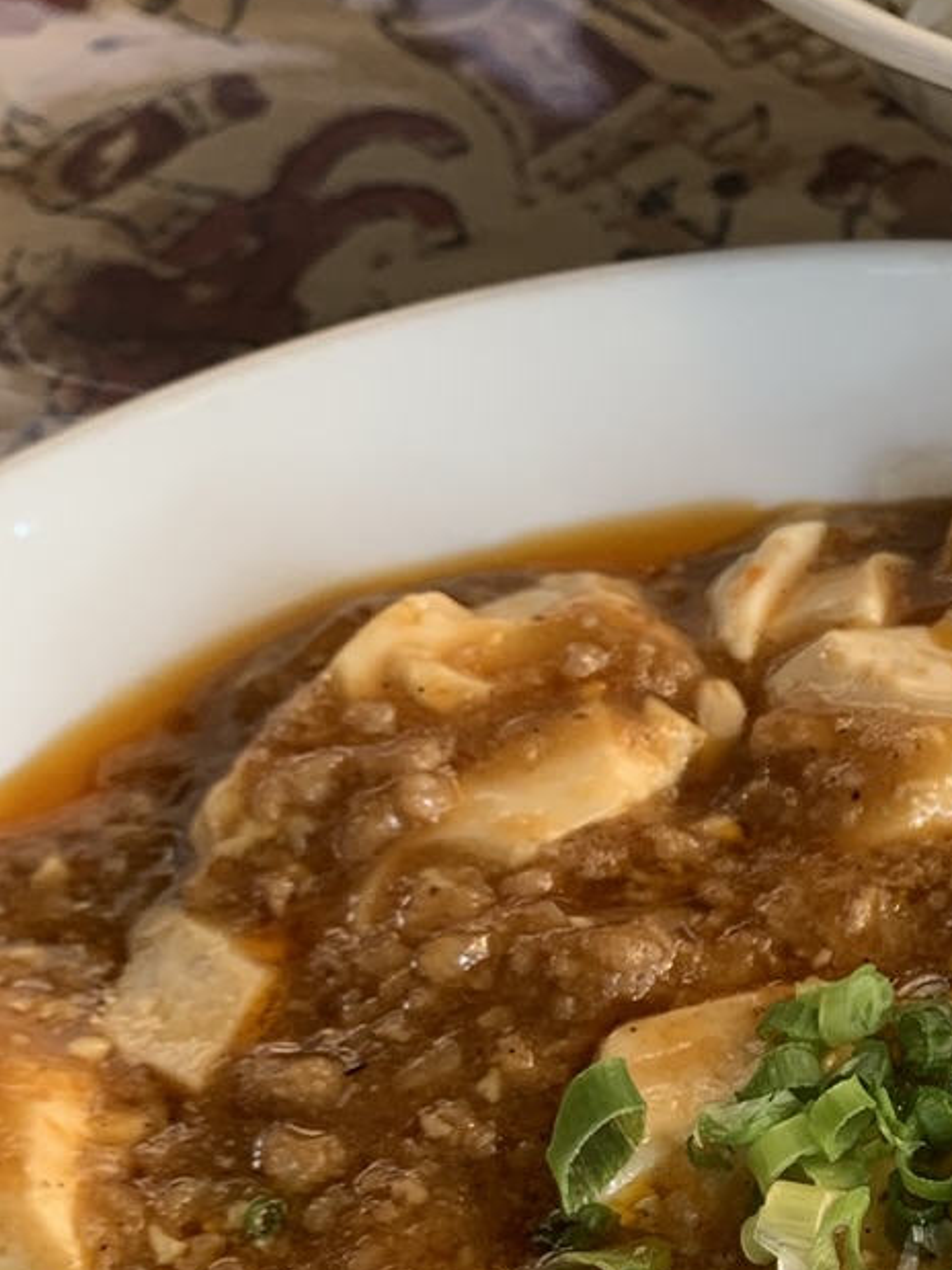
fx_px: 3081
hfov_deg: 16.1
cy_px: 1151
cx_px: 1405
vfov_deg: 22.7
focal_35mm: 84
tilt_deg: -52.6
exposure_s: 1/121
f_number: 1.8
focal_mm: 4.25
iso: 64
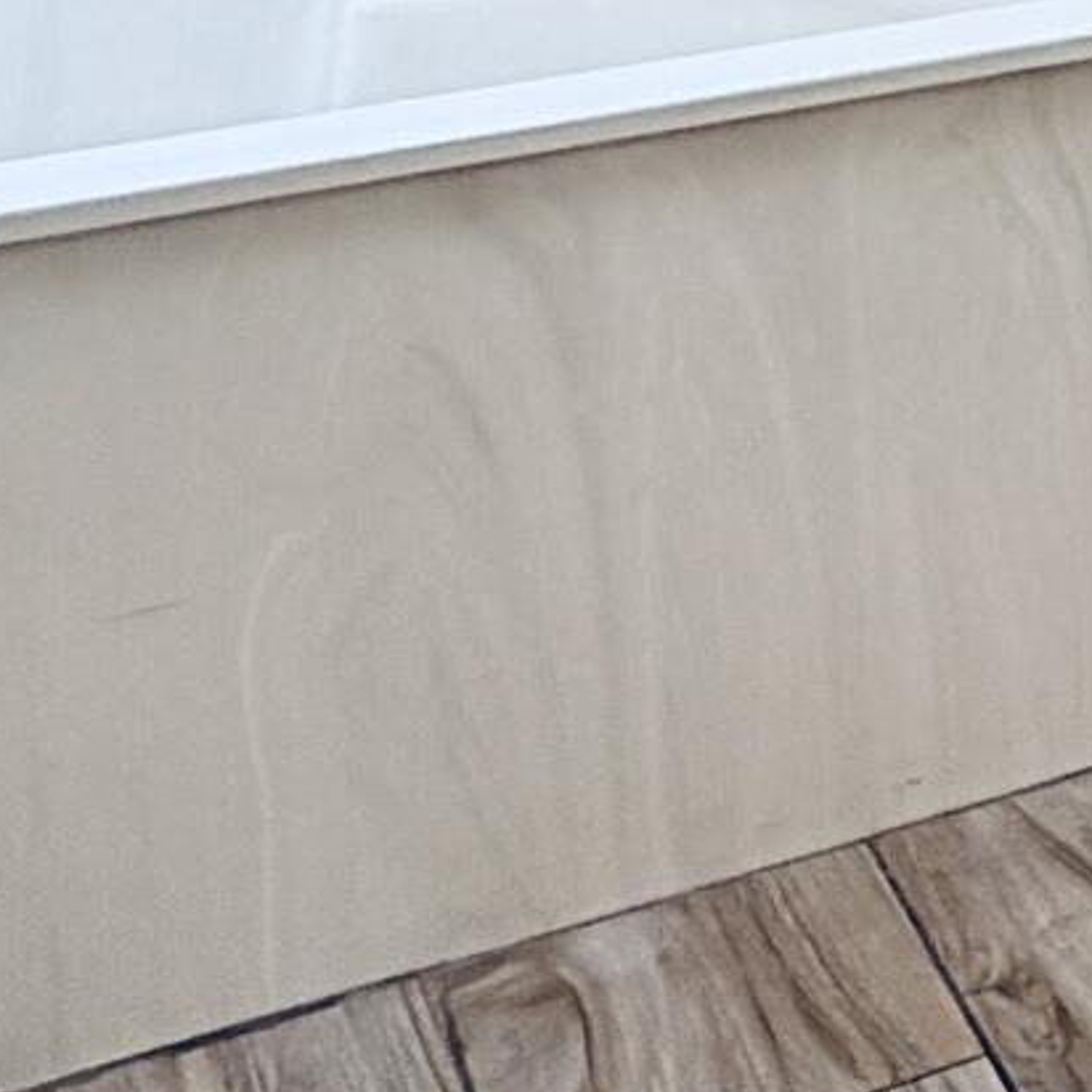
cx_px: 2539
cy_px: -899
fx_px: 3212
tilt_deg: +1.6
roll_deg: +0.0
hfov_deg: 14.1
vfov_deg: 16.2
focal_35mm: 90
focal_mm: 2.22
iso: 50
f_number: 2.2
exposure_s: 1/120
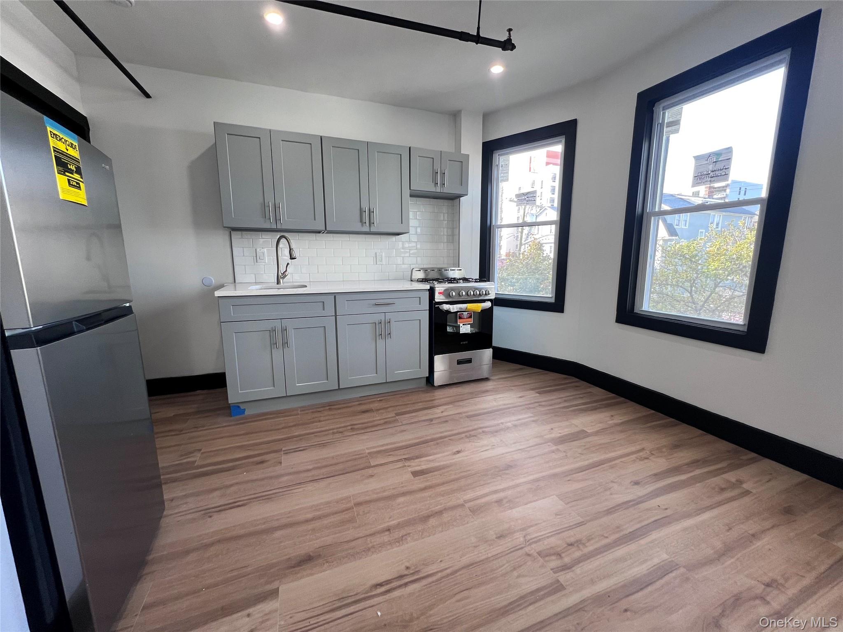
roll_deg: -0.4
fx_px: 317
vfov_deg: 89.9
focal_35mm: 13
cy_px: 316
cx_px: 422
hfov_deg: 106.2
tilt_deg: -10.4
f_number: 1.8
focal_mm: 1.57
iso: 125
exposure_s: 1/120
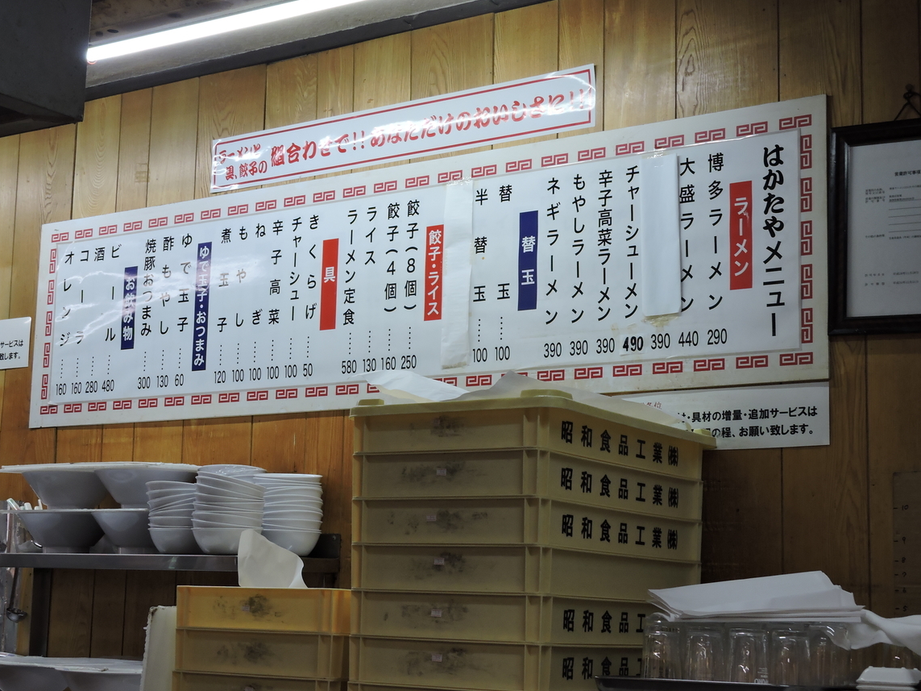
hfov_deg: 30.7
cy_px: 359
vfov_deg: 23.3
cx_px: 439
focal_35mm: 63
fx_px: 1676
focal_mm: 10.7
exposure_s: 1/30
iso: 220
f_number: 4.2
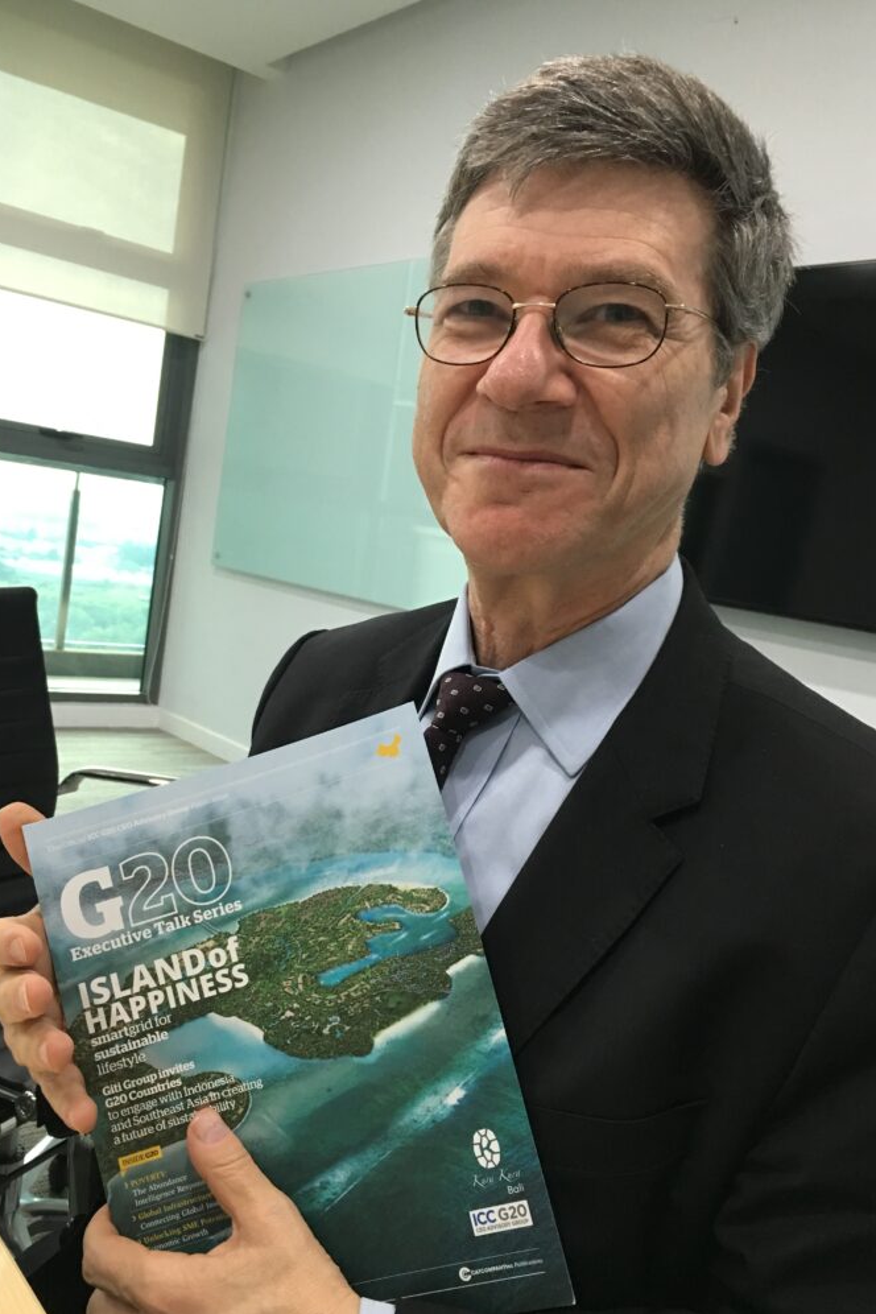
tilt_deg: -6.2
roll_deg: -8.5
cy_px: 665
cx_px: 413
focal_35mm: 31
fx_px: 1131
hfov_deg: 42.3
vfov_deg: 60.3
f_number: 2.2
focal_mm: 4.15
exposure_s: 1/17
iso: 80
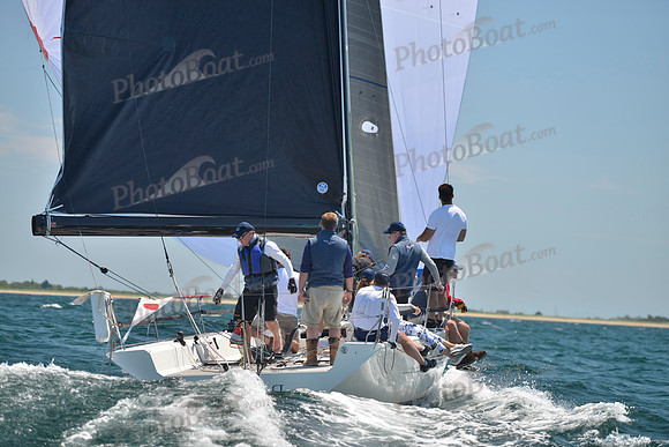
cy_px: 224
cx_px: 334
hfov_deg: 16.8
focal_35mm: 122
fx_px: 2268
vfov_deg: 11.2
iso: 280
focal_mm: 122
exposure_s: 1/1250
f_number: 3.2
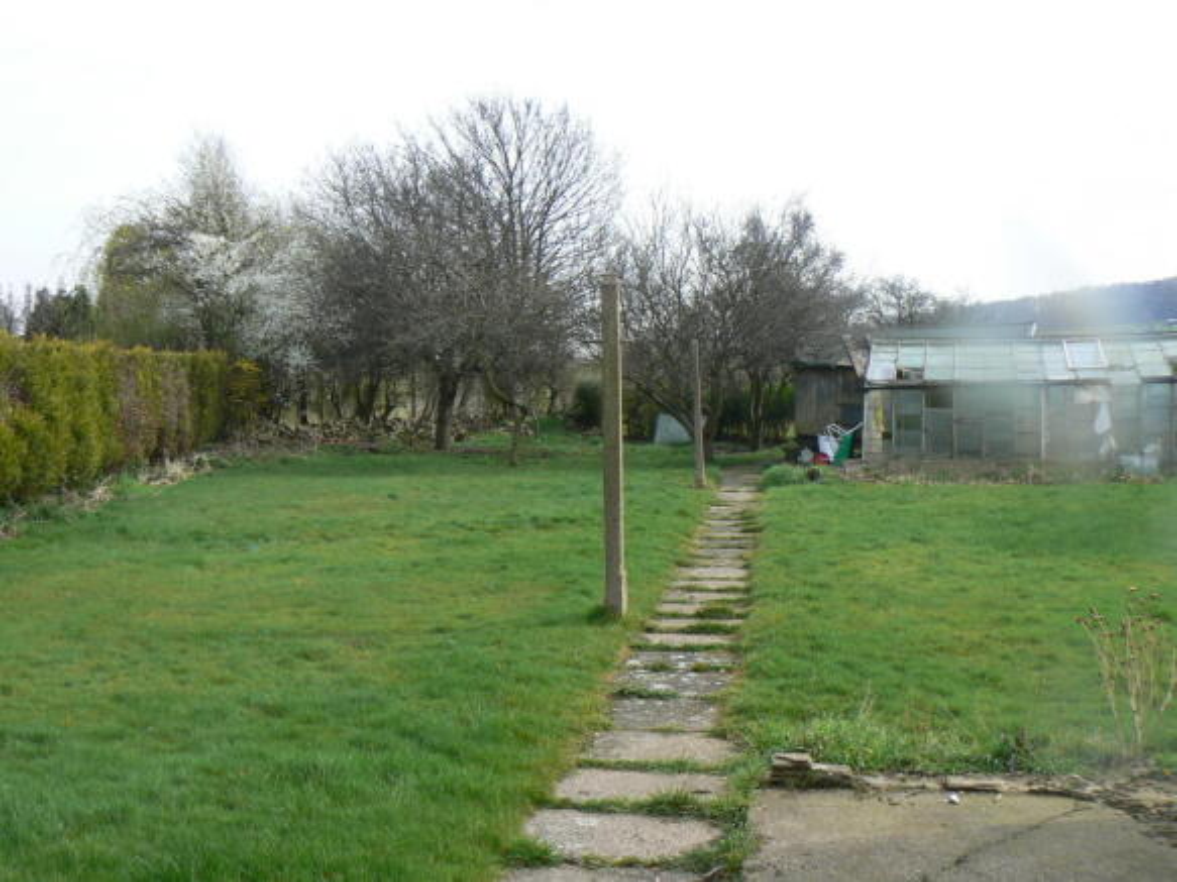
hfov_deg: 51.4
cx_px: 588
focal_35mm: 36
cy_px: 441
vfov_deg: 39.6
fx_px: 1224
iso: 80
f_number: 5.6
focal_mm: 6
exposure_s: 1/250
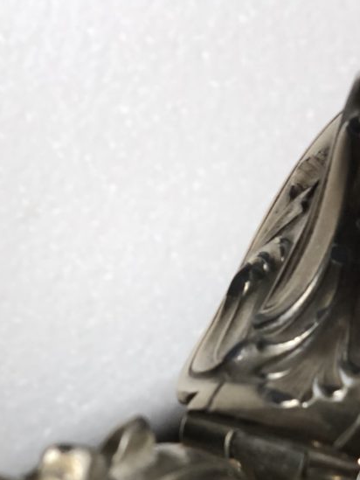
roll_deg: +6.9
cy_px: 440
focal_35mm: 97
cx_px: 248
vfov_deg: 19.8
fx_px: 1345
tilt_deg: -36.6
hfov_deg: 15.2
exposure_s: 1/50
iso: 80
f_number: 2.4
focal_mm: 6
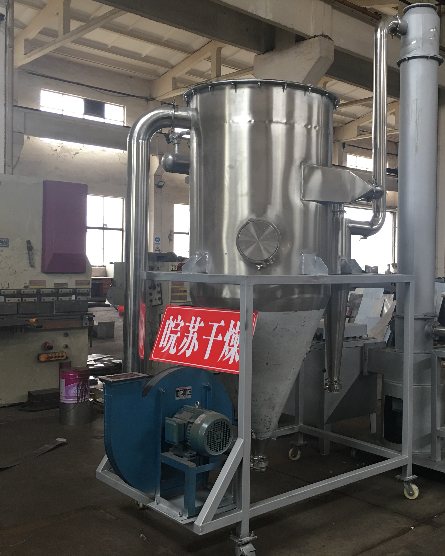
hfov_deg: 38.4
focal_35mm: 38
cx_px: 317
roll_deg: -1.5
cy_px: 277
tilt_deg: +0.7
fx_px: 625
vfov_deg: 47.9
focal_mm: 4.15
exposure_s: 1/17
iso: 50
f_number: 2.2
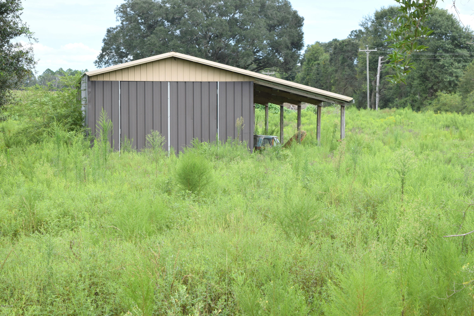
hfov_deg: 24.6
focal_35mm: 82
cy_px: 158
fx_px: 1086
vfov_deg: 16.6
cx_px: 237
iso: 200
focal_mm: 55
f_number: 9
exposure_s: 1/320
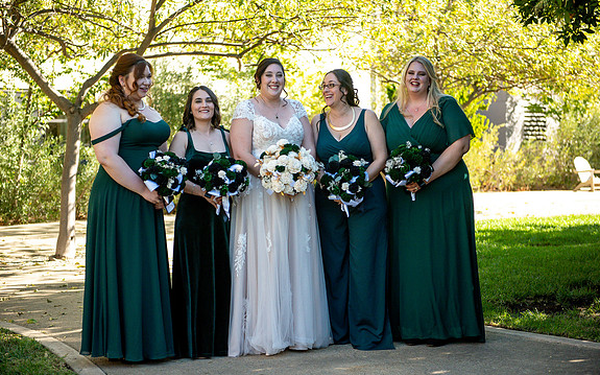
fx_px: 1177
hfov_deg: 28.6
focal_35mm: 72
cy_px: 194
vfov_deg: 18.1
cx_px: 302
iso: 1600
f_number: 2.8
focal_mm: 70
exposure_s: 1/4000
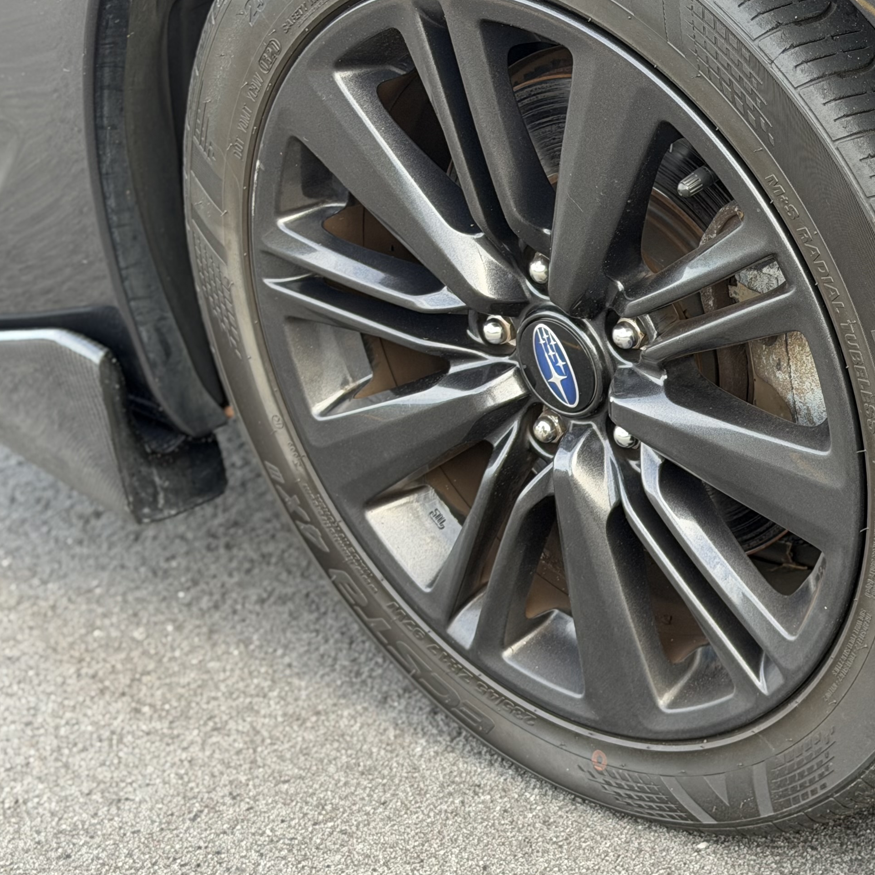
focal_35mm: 89
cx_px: 687
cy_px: 410
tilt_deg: -24.7
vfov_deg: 19.5
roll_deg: +9.4
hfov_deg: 19.3
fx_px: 2545
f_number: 1.78
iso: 50
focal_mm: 6.76
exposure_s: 1/194
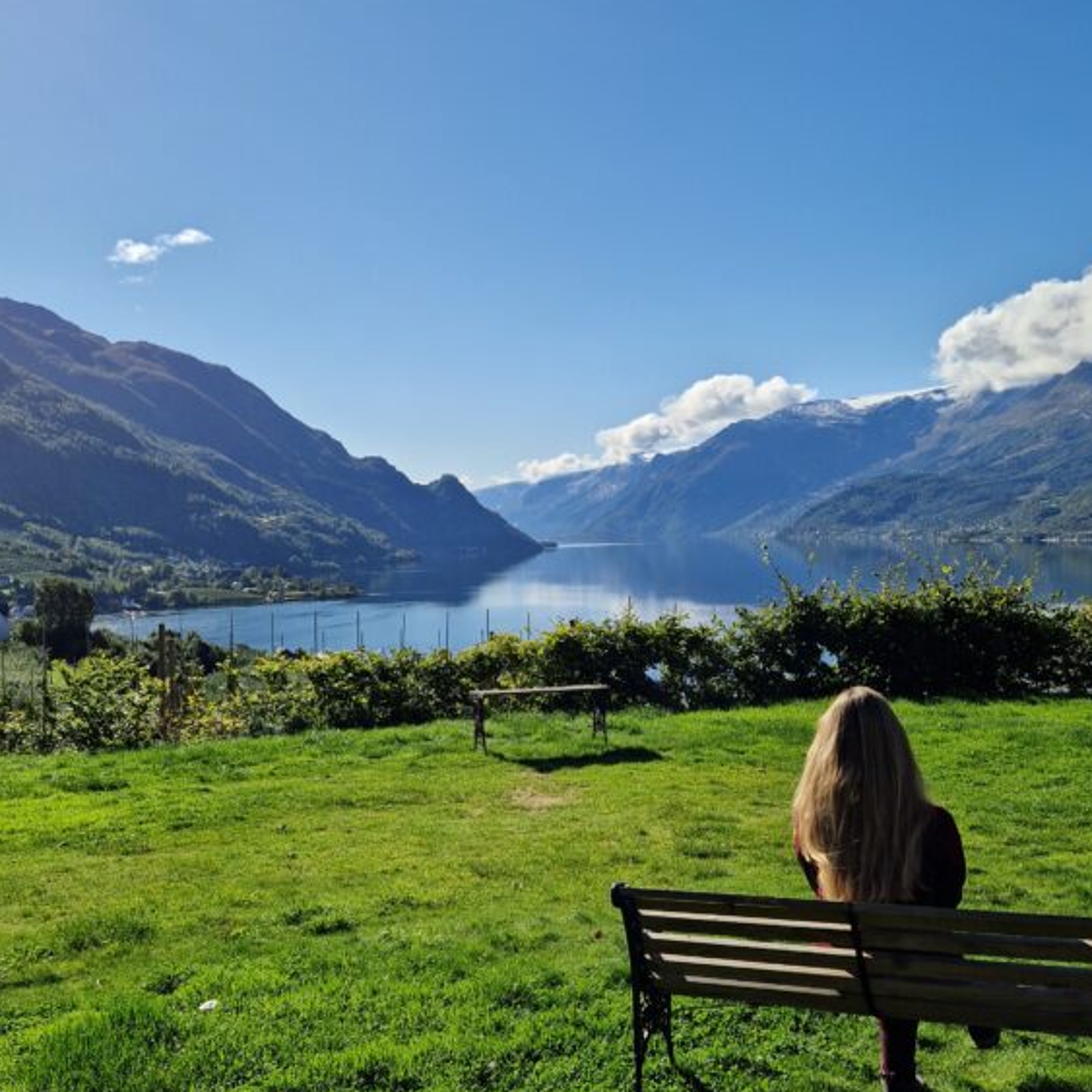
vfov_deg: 44.8
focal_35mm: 37
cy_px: 609
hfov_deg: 44.9
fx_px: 1321
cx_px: 489
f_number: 1.8
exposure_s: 1/3224
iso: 50
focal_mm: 5.4
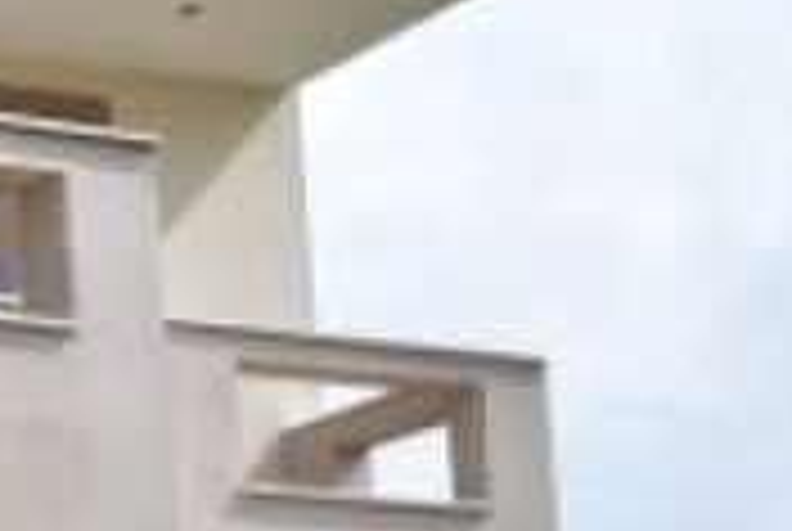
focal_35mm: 157
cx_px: -1053
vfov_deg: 8.5
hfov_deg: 11.1
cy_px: 925
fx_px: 3460
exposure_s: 1/320
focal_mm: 18
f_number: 9
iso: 100
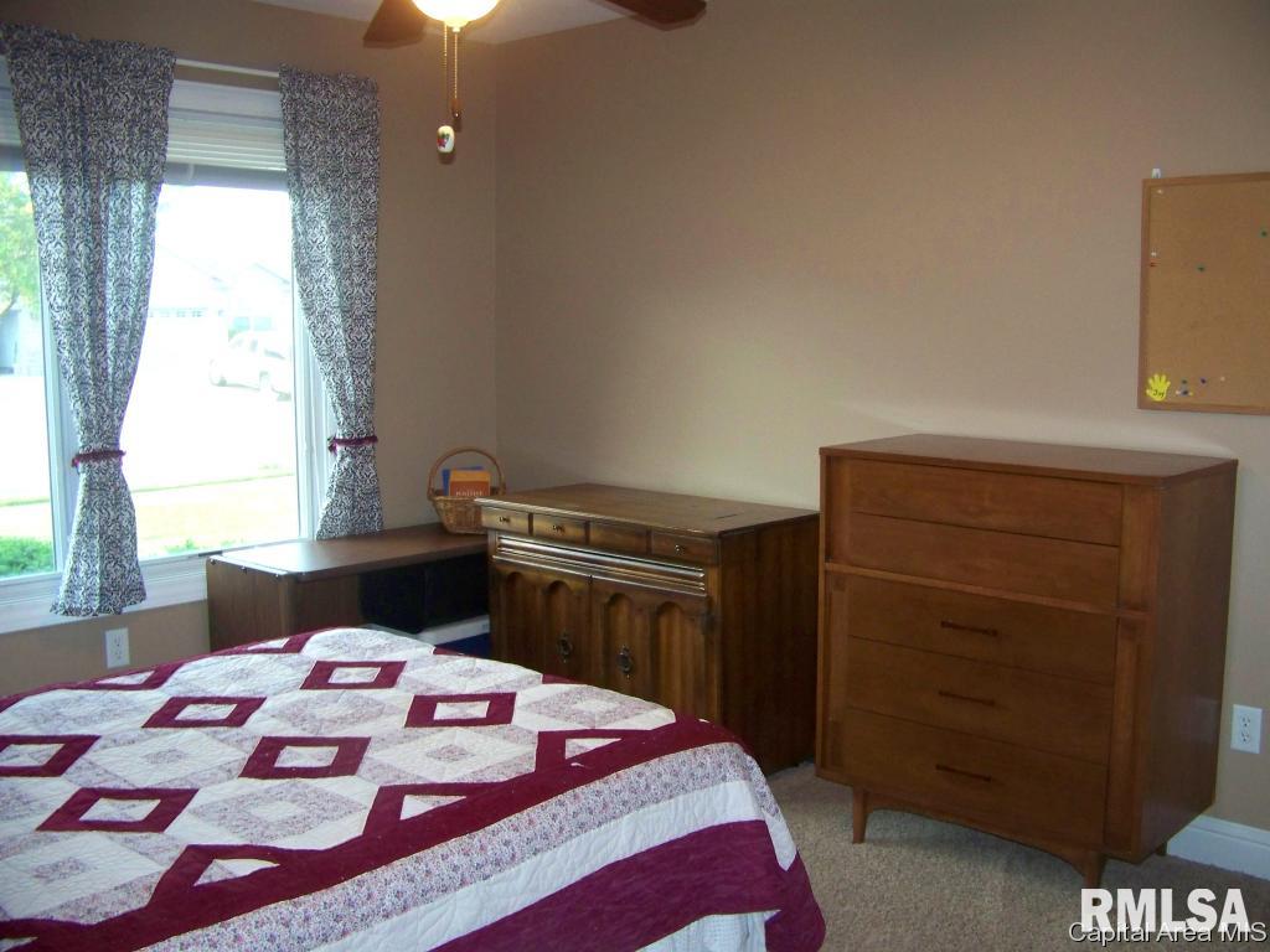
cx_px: 635
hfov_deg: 51.4
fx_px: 1321
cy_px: 476
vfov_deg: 39.7
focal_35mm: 36
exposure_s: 1/30
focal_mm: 5.85
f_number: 2.8
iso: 200
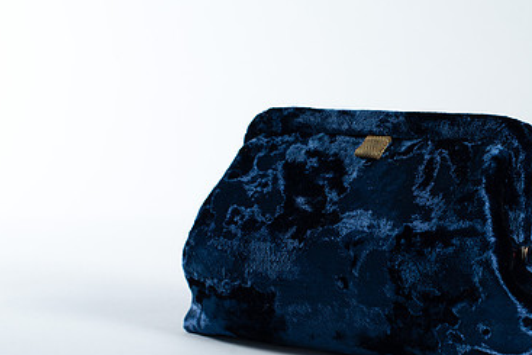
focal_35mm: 79
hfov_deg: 25.3
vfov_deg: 17.3
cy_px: 228
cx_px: 404
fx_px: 1168
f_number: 7.1
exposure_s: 1/200
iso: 200
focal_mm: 50
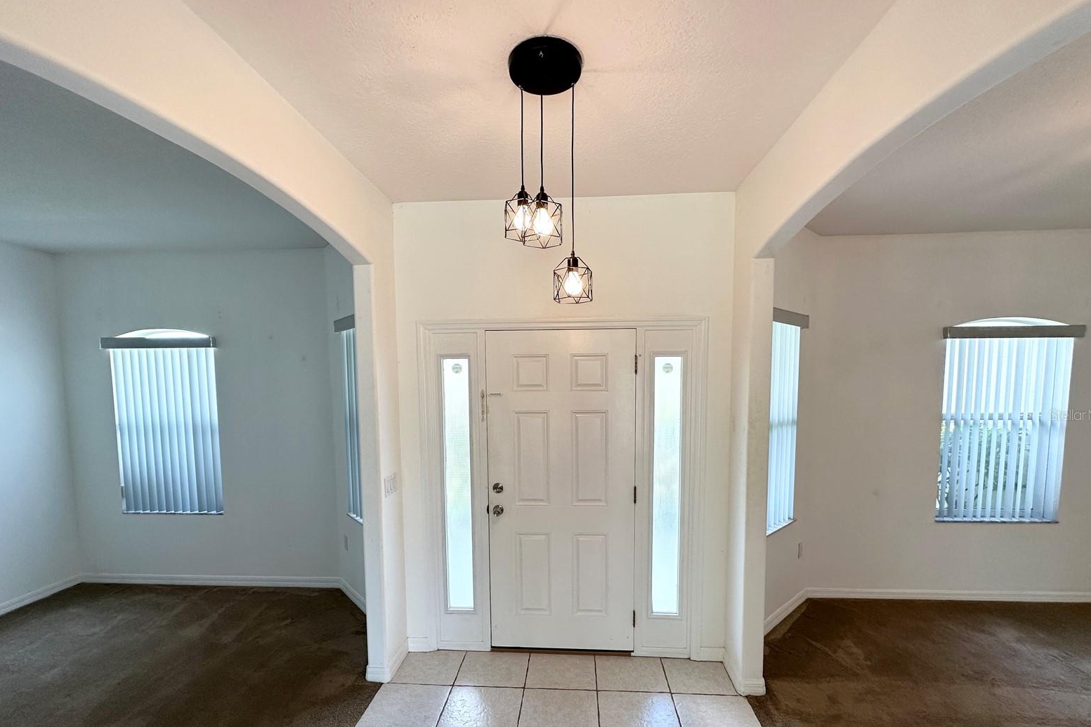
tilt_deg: -4.6
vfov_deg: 76.9
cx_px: 554
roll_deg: +0.2
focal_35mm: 15
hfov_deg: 100.4
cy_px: 414
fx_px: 455
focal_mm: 2.22
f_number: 2.2
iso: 80
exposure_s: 1/120
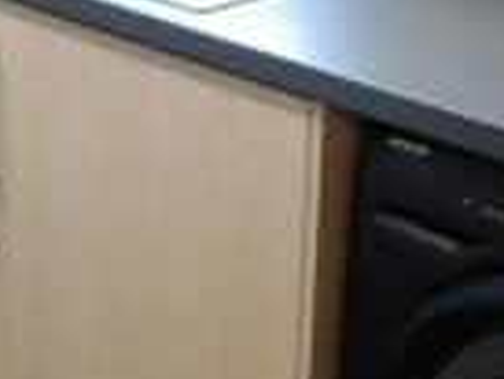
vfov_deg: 14.6
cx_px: 153
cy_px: -86
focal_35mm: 98
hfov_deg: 19.9
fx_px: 1428
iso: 400
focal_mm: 4
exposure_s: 1/50
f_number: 3
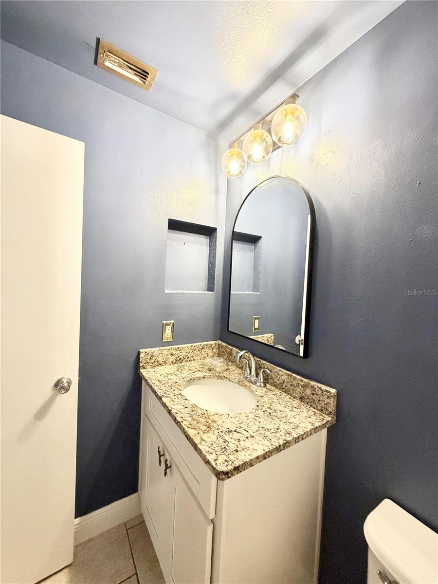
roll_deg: -2.7
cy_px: 292
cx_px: 219
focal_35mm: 14
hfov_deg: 85.7
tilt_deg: -0.1
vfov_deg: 102.1
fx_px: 236
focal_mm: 2.22
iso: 320
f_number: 2.2
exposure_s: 1/60
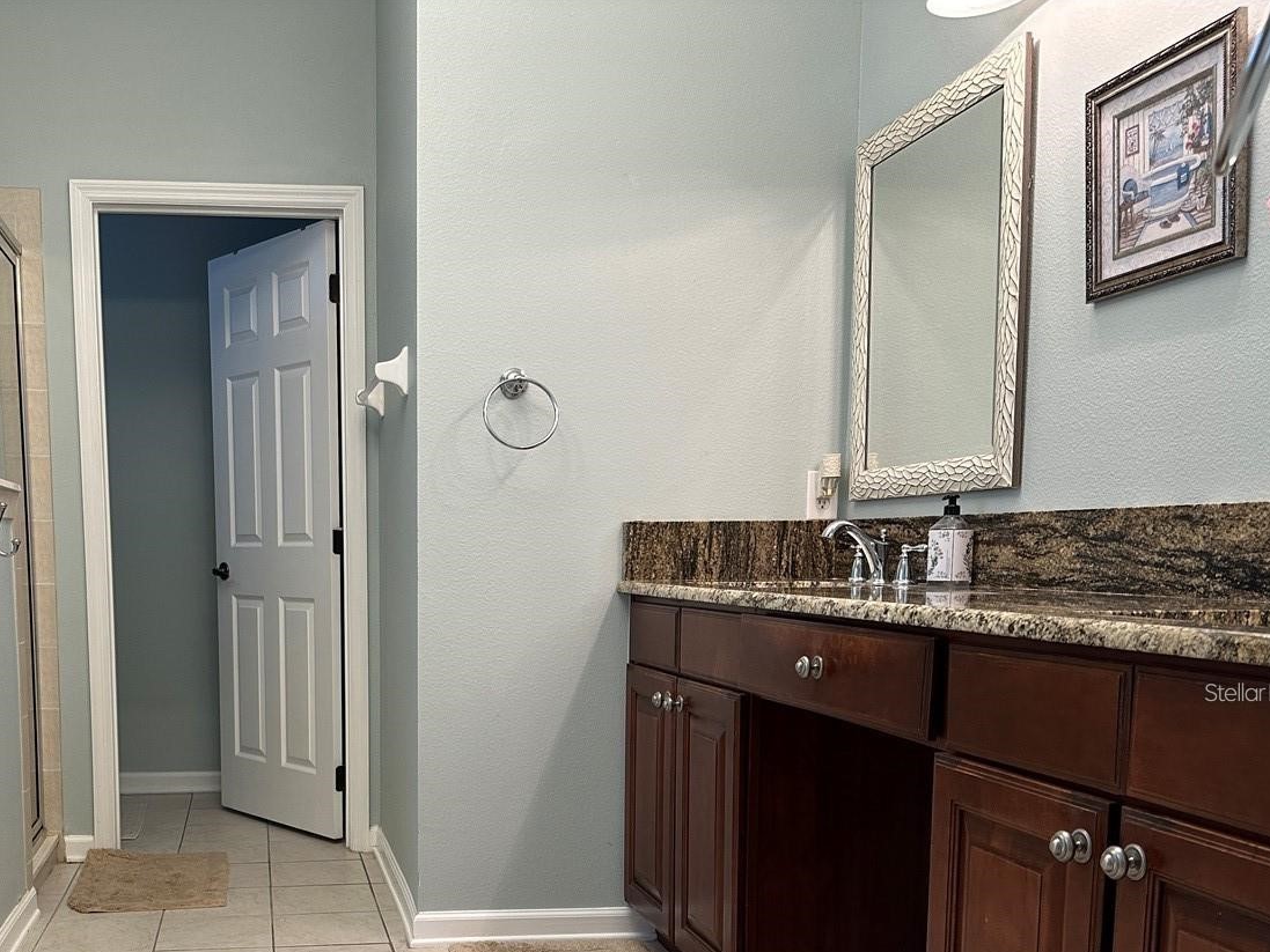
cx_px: 388
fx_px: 1284
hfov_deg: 51.3
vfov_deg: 39.8
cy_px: 692
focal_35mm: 35
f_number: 1.78
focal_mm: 6.86
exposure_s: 1/60
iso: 200
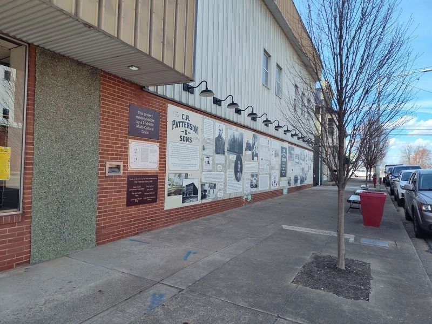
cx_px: 216
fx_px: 287
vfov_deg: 58.9
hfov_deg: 73.9
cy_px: 162
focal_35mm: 23
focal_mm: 5.56
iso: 100
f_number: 1.8
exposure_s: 1/873
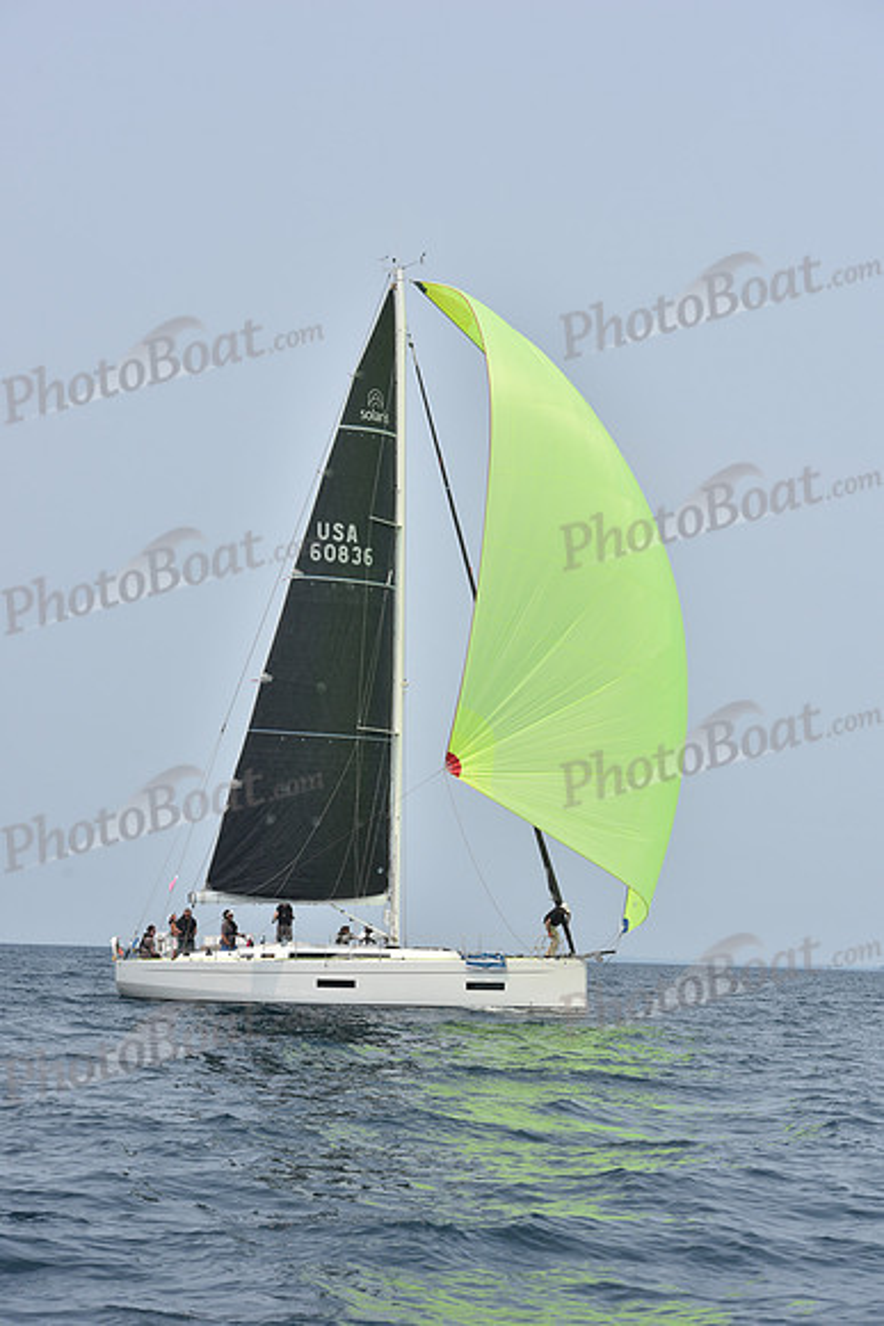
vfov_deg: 23.9
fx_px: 3129
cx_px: 442
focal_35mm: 85
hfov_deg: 16.1
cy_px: 663
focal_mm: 85
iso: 250
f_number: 8
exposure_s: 1/1250
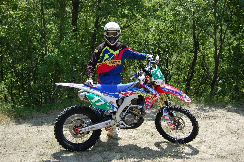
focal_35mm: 39
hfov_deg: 49.6
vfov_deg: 34.2
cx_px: 122
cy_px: 81
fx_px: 264
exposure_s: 1/1000
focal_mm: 26
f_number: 4.2
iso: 250
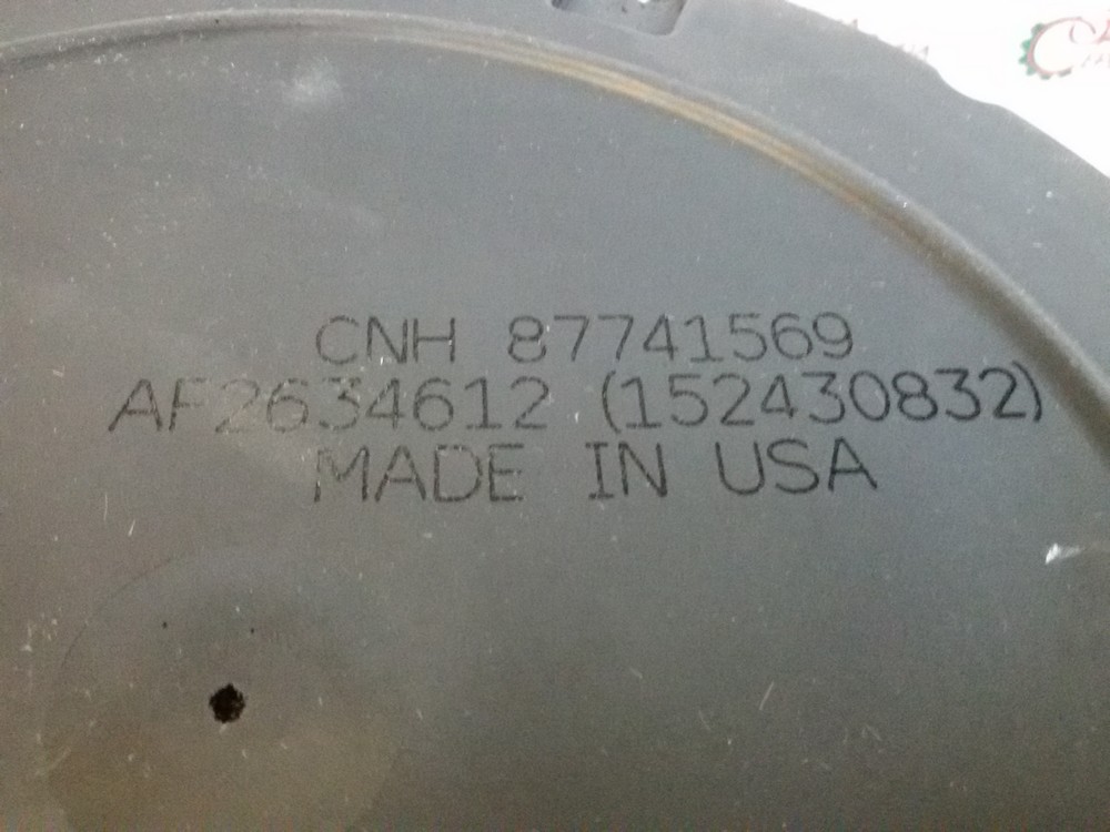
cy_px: 416
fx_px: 994
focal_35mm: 31
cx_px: 555
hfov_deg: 58.4
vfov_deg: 45.4
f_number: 2.4
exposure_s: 1/17
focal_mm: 2.93
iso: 1000
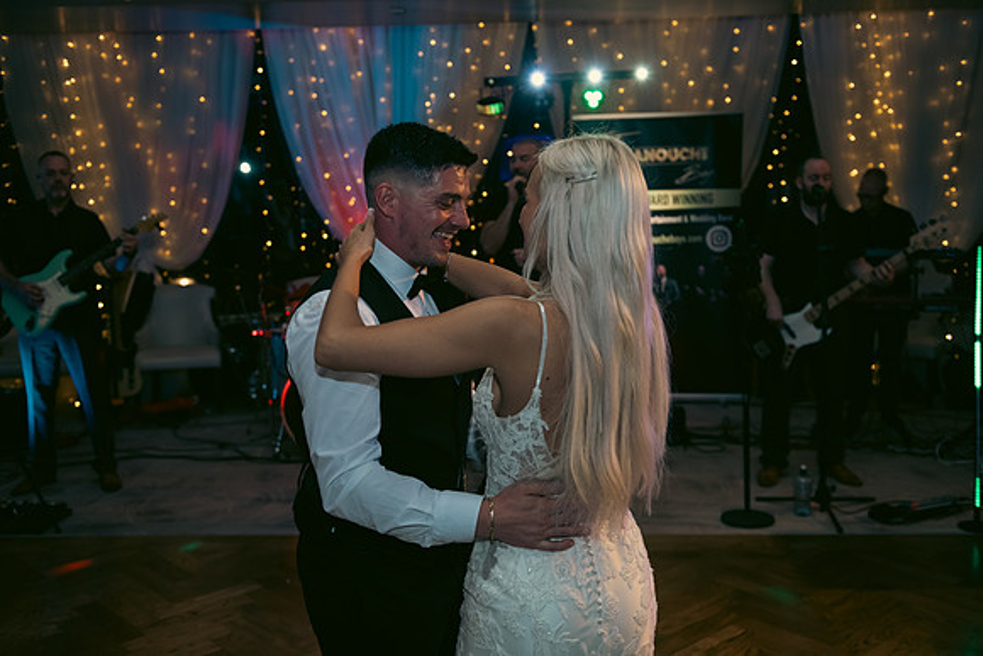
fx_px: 1038
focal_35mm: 38
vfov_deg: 35.1
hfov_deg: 50.7
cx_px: 492
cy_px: 328
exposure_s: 1/160
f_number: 3.5
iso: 640
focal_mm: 38
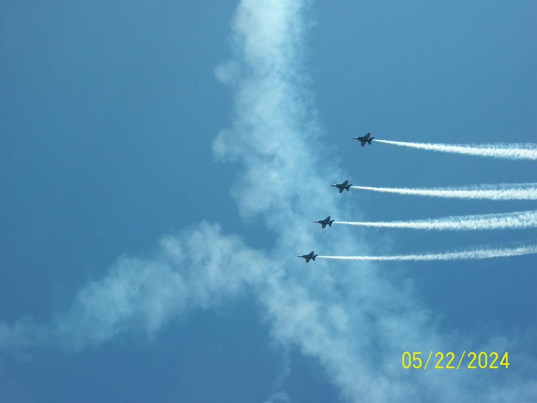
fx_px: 776
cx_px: 268
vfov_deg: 29.1
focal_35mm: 50
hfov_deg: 38.2
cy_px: 202
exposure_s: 1/320
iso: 80
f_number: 7
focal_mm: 8.8
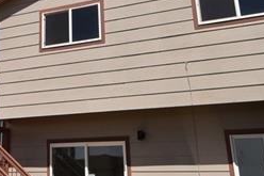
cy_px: -6
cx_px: 21
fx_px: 454
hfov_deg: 30.8
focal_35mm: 62
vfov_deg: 21.0
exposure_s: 1/500
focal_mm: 10
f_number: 11
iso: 200
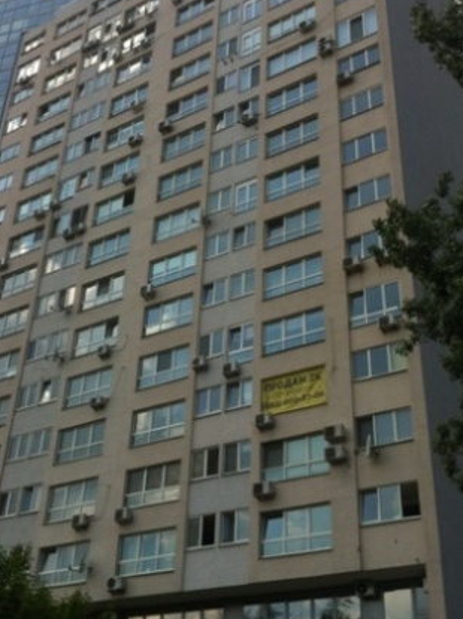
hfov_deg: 28.4
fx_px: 912
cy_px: 273
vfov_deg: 37.5
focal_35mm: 51
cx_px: 184
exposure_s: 1/1312
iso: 80
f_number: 2.8
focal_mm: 3.85
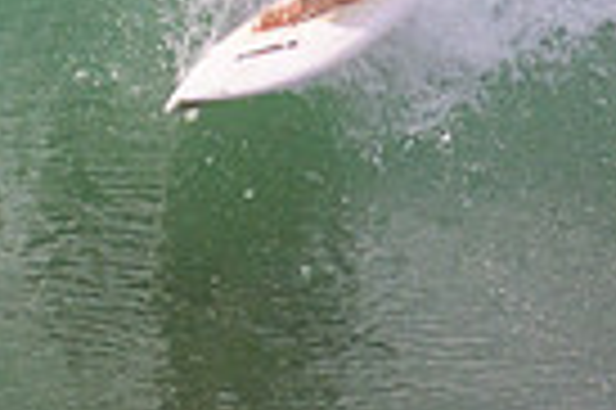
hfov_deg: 0.6
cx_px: -391
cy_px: -223
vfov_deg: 0.4
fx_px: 58005
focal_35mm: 3394
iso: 720
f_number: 11
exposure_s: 1/2000
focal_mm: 800
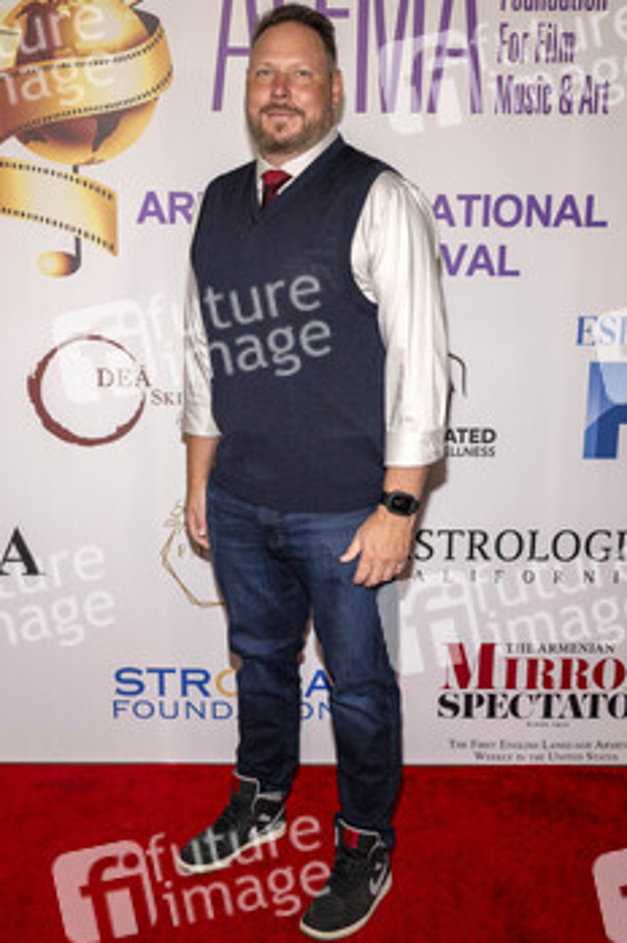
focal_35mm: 39
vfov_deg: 49.6
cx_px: 270
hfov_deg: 34.1
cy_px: 476
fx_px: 1021
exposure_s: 1/200
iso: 800
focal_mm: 34
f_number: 6.3
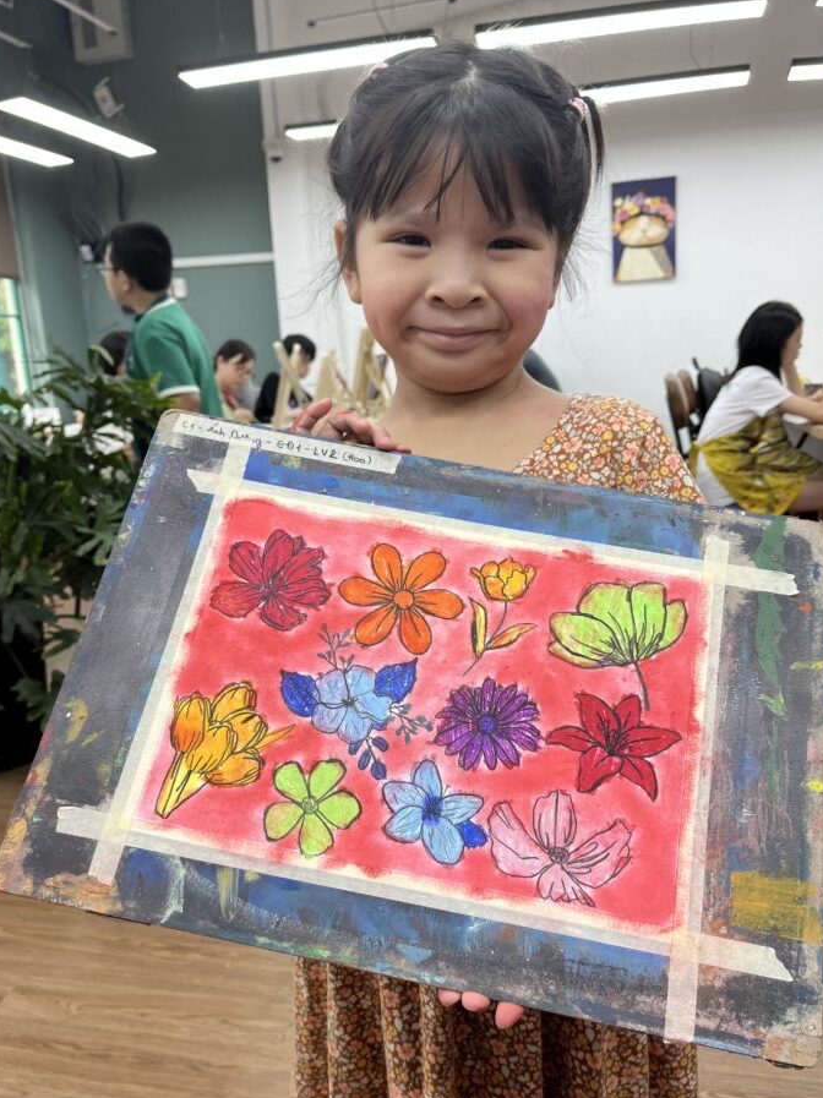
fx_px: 920
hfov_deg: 48.2
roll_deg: +3.5
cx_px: 414
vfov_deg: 61.6
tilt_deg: -12.9
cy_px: 579
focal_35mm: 29
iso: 40
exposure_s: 1/122
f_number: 1.6
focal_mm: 5.1
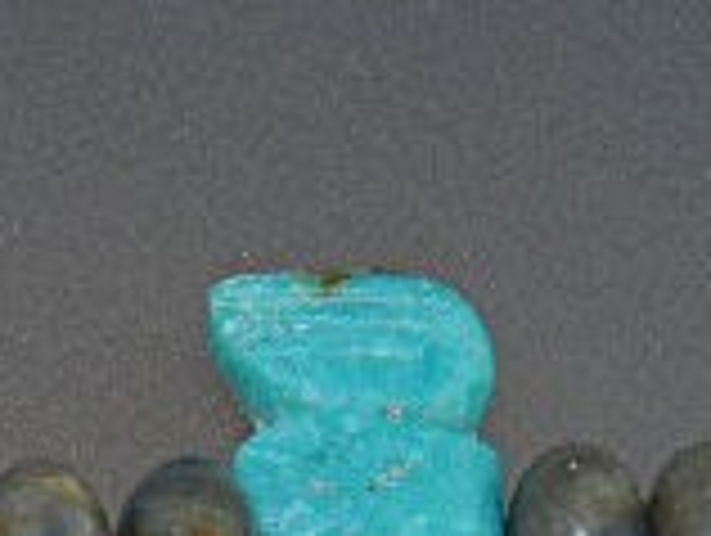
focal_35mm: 210
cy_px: 829
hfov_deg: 9.3
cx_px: -153
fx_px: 4320
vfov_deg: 7.0
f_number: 3.9
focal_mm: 9.3
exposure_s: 1/30
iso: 200
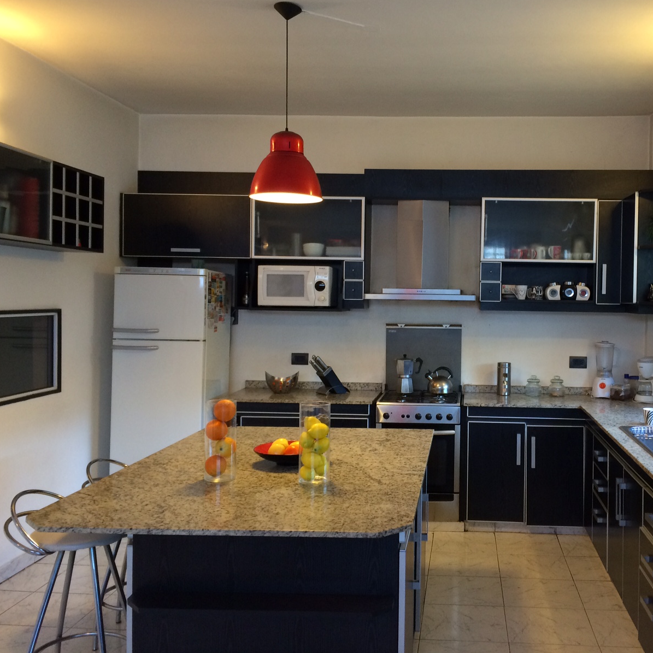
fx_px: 747
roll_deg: +0.3
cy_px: 321
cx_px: 430
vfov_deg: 47.2
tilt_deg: -1.5
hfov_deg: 46.5
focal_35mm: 35
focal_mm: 4.15
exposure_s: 1/33
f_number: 2.2
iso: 160
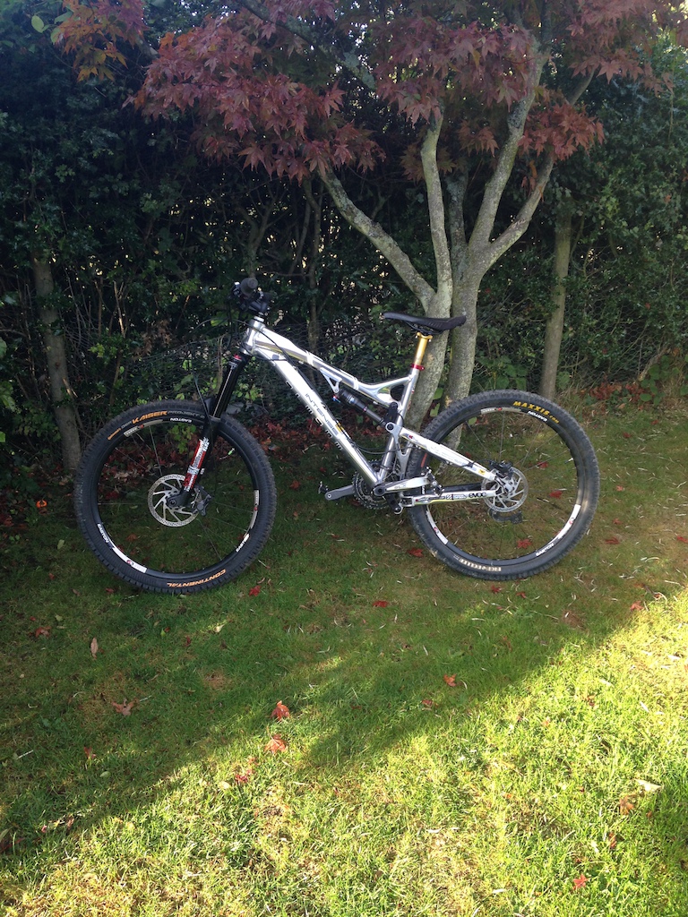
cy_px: 458
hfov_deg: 42.9
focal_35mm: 33
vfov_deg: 55.4
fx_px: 875
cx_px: 344
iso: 64
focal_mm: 4.12
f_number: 2.4
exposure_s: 1/120
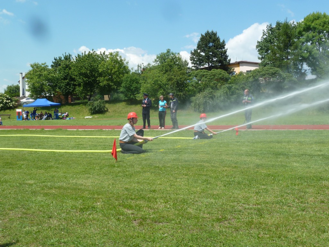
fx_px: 399
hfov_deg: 44.8
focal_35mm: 42
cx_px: 164
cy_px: 124
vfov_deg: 34.3
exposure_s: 1/400
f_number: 4.5
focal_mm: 6.9
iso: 80
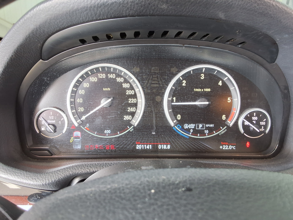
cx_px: 146
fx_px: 237
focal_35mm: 28
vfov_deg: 49.7
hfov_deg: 63.4
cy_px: 110
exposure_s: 1/40
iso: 80
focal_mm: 2.91
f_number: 1.9
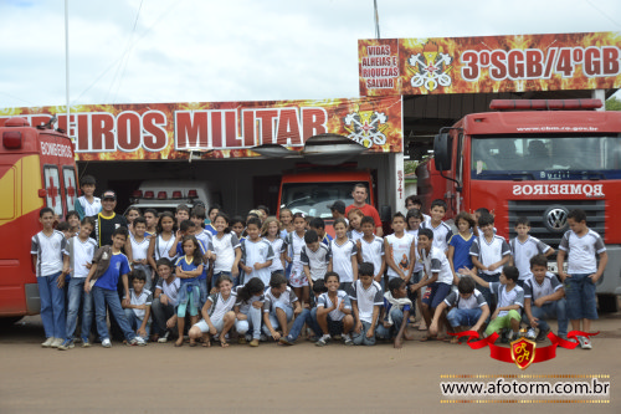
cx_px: 310
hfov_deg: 37.9
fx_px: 905
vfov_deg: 25.7
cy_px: 207
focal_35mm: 52
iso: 400
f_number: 5.6
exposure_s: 1/1600
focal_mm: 35
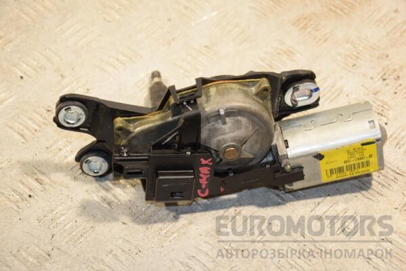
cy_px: 136
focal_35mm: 93
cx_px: 203
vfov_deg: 14.7
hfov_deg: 21.9
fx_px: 1049
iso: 800
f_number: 5.3
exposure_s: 1/160
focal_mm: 62
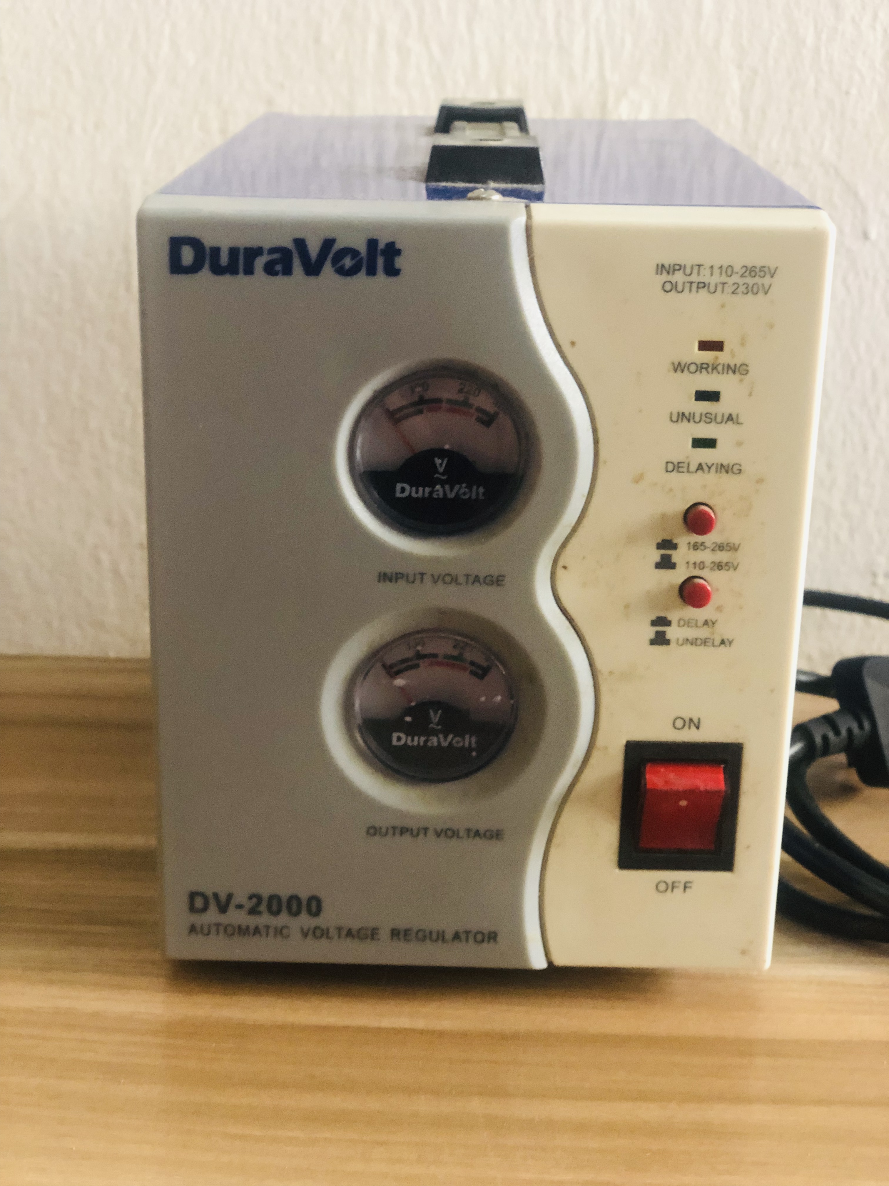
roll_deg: -1.1
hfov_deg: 28.0
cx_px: 444
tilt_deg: -17.2
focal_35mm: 52
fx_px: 1781
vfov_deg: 36.8
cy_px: 593
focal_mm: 6
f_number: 2.4
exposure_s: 1/15
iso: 160
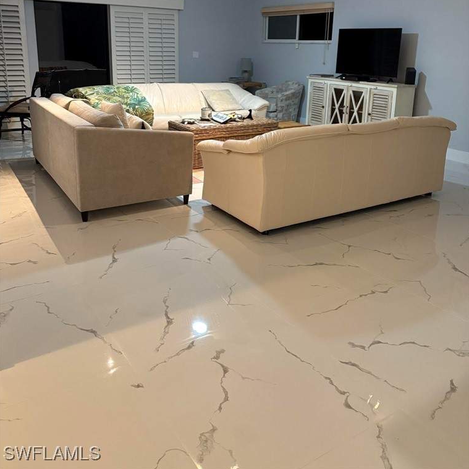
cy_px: 154
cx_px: 235
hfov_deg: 52.5
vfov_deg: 51.5
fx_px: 475
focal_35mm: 31
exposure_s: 1/60
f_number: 1.6
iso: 400
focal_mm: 5.96
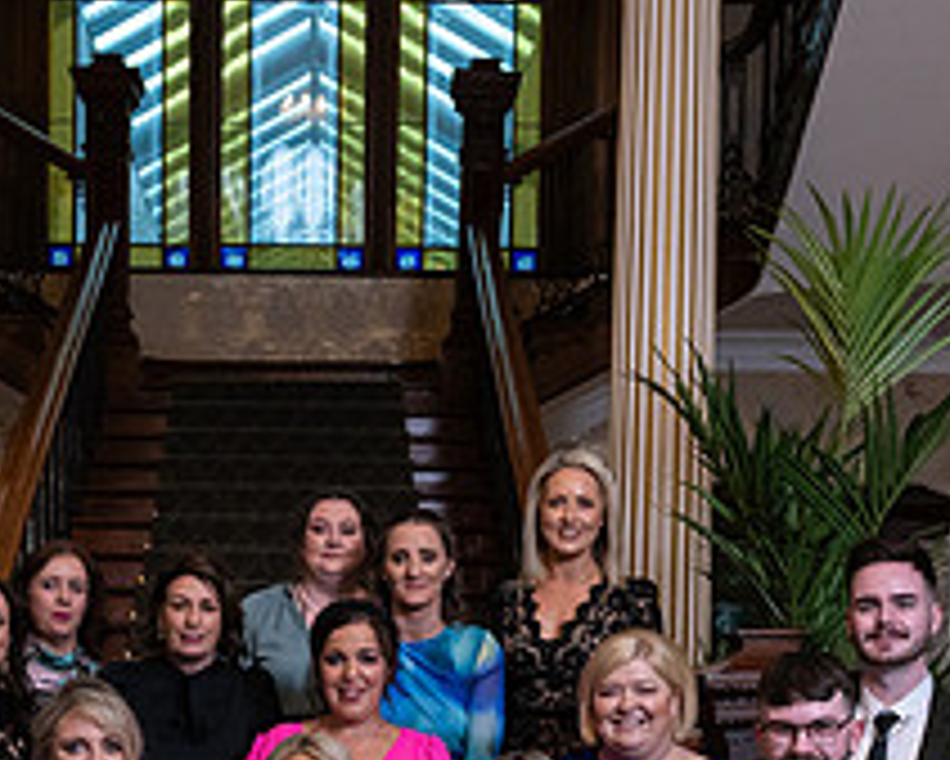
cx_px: 297
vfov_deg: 21.7
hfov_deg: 28.1
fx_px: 1885
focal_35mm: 67
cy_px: 830
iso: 1000
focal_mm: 26
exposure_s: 1/160
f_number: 5
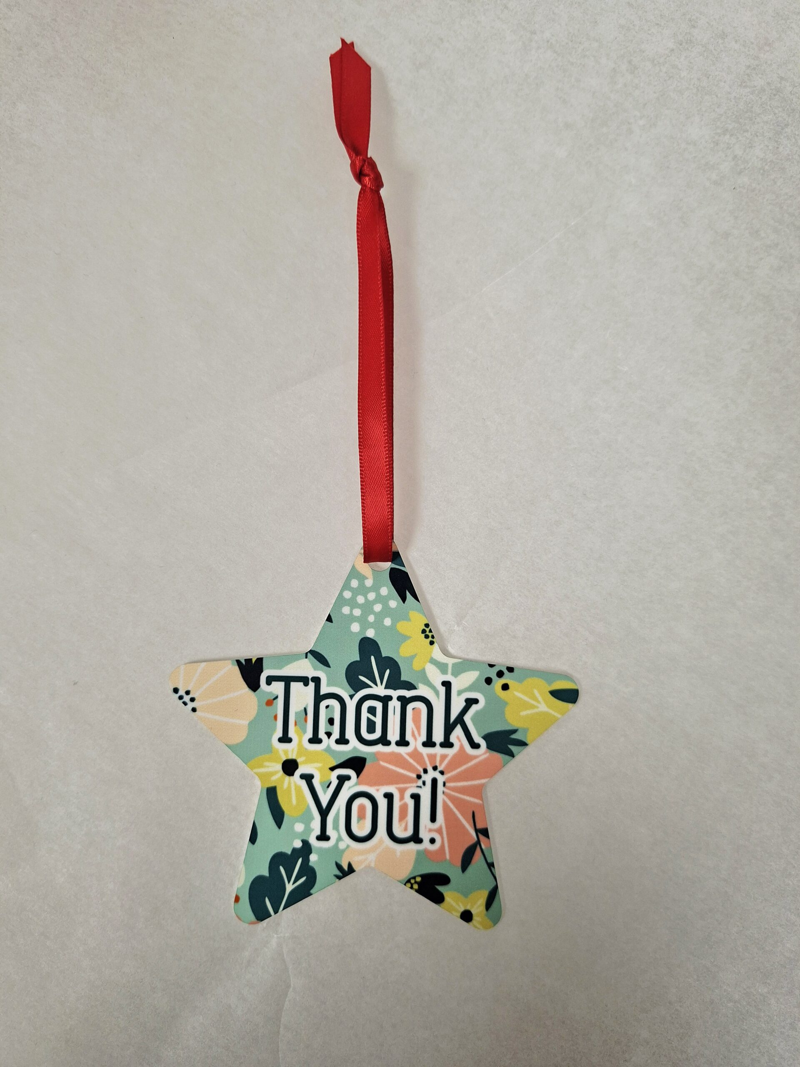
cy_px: 534
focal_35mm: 23
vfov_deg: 73.9
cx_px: 400
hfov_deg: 58.9
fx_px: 709
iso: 125
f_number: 1.8
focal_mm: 5.54
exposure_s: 1/100
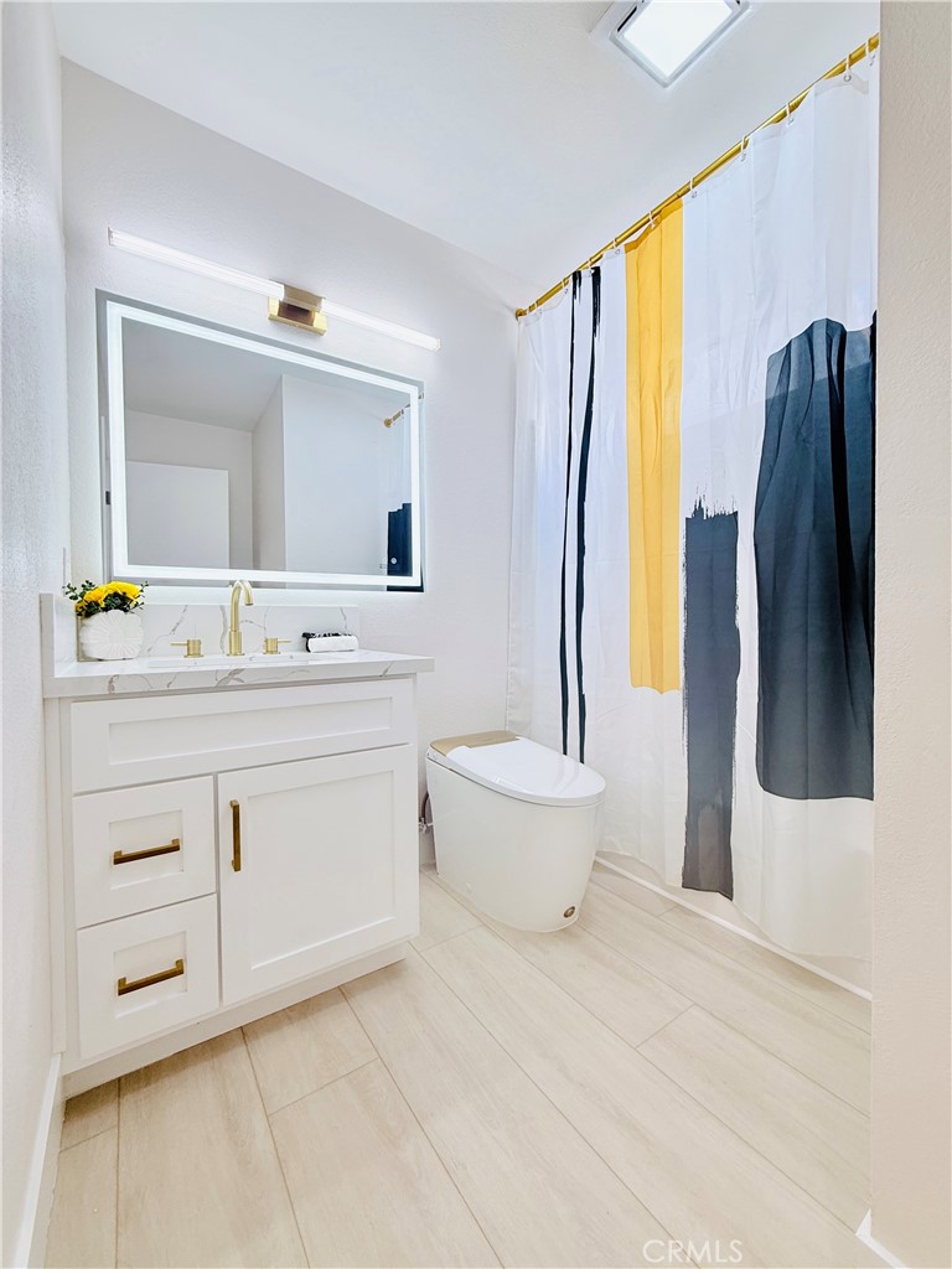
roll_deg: +0.5
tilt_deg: -1.1
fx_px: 513
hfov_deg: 85.7
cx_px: 476
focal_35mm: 14
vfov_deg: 102.1
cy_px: 634
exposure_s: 1/99
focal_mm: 2.22
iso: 100
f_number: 2.2
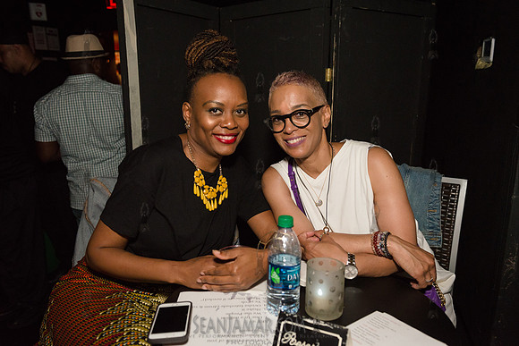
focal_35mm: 29
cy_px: 173
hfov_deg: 63.6
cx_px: 260
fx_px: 418
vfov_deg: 45.0
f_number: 4
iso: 2500
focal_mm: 29
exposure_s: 1/400
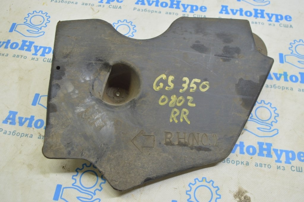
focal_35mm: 34
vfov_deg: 38.3
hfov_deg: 55.1
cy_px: 101
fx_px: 291
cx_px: 152
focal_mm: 23
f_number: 5.6
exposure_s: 1/20
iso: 400
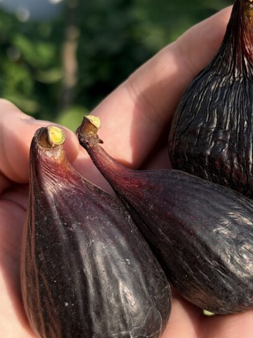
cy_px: 179
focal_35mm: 70
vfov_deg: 27.8
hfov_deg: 20.9
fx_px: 683
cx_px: 181
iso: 64
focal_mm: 6.76
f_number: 1.78
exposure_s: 1/2976
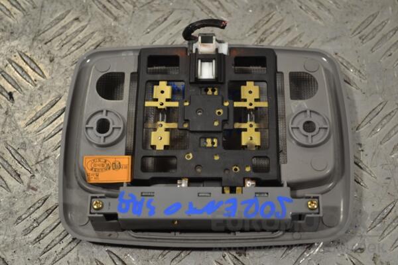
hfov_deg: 29.9
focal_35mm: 68
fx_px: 746
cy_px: 132
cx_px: 199
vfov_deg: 20.2
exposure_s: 1/30
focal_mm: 45
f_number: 5.3
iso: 110
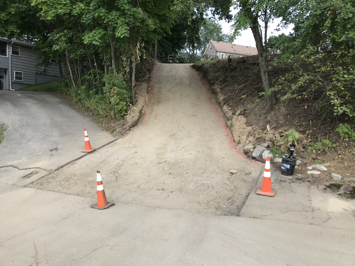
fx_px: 287
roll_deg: -3.0
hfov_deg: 63.4
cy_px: 133
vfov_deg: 49.7
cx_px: 178
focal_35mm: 28
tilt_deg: -5.4
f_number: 1.8
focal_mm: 3.99
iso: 20
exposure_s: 1/388
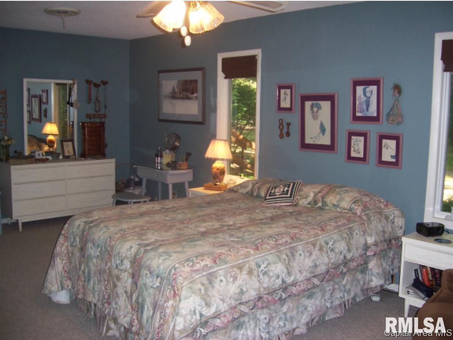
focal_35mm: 36
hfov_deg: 51.3
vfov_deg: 39.7
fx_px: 471
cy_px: 170
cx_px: 226
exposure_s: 1/60
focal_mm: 6
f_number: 3
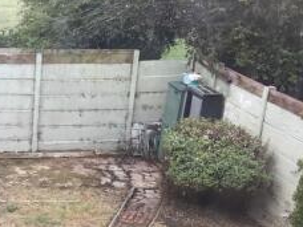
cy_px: 201
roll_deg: -1.7
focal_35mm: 74
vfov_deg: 19.6
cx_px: -10
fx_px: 648
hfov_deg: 24.9
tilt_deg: -24.1
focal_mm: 4.15
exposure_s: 1/179
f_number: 2.2
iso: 25
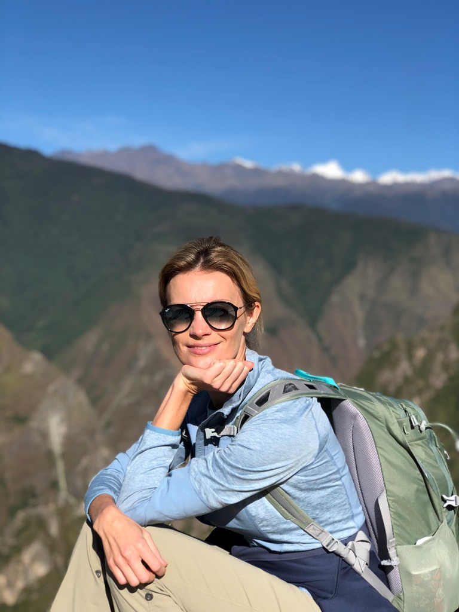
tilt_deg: -2.7
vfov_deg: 33.8
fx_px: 1008
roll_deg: -3.2
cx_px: 230
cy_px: 306
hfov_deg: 25.7
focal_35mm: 57
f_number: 2.8
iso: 20
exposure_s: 1/923
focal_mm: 6.6
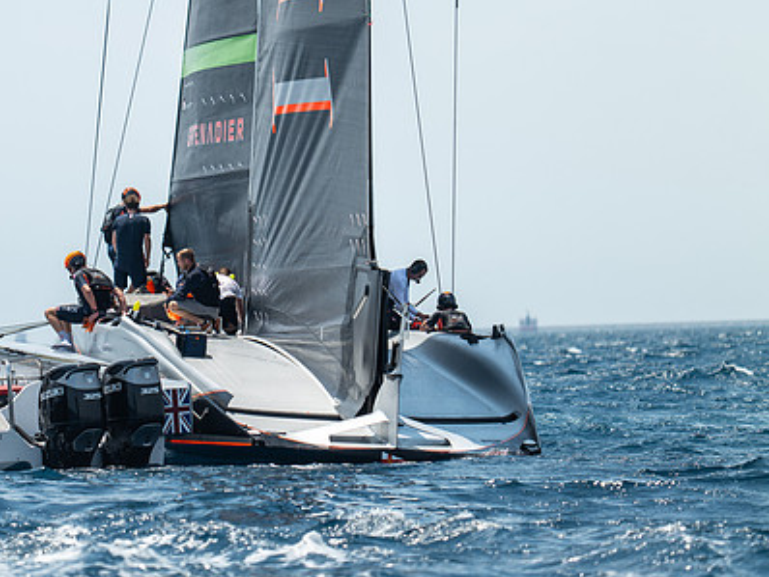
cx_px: 220
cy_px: 275
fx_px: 6224
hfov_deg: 7.1
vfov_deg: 5.3
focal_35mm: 280
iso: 100
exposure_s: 1/2500
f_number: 2.8
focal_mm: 200
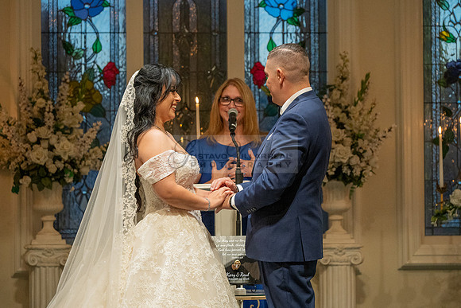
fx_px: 1804
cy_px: 155
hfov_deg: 14.6
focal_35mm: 141
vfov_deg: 9.7
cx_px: 232
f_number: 4
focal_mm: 120
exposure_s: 1/200
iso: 2500
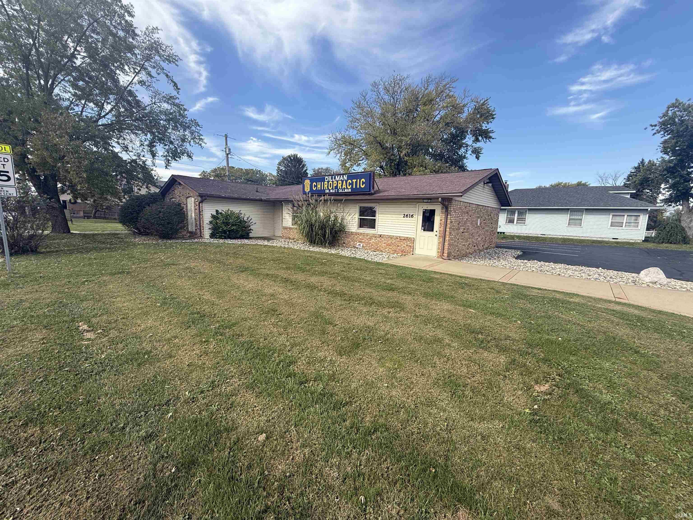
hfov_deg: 102.1
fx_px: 280
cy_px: 260
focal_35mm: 14
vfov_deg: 85.7
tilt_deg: -8.6
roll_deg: -1.4
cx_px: 346
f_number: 2.2
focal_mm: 2.22
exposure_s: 1/841
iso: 50
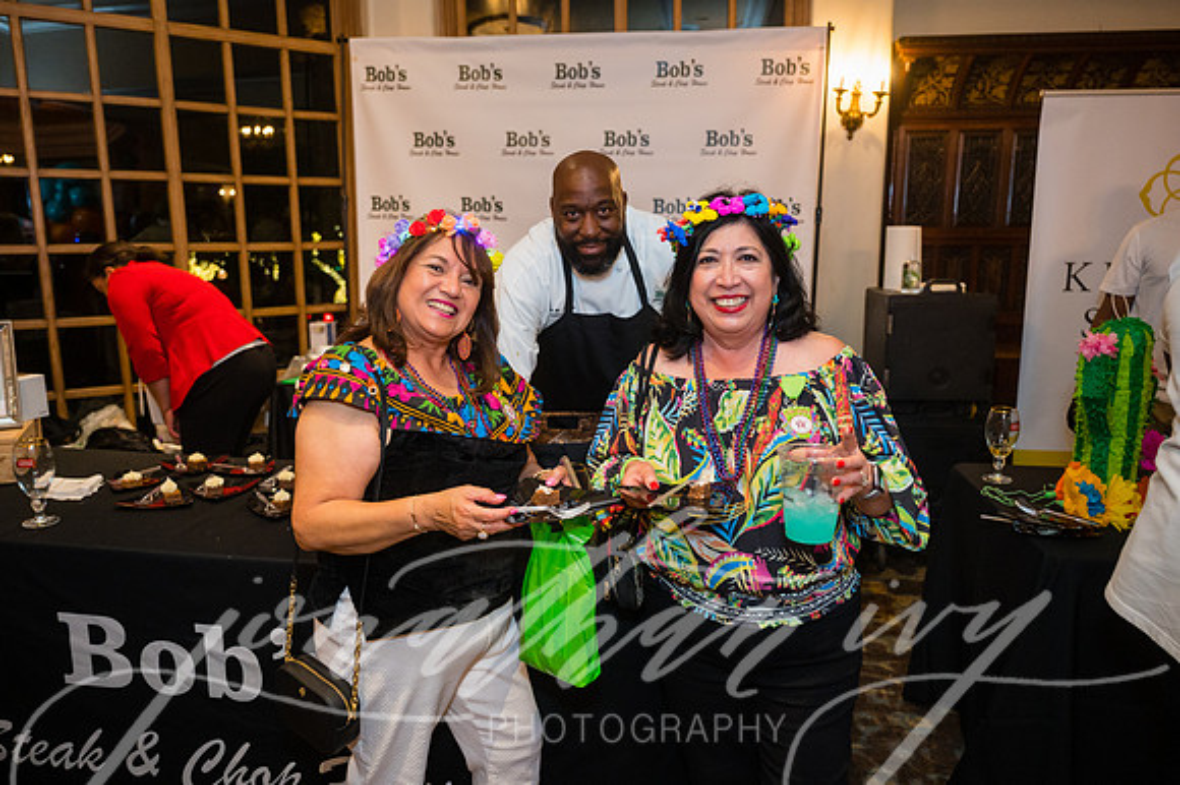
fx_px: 852
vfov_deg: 49.5
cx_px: 590
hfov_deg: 69.4
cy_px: 392
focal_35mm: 26
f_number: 2.8
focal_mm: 26
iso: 2500
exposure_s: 1/125
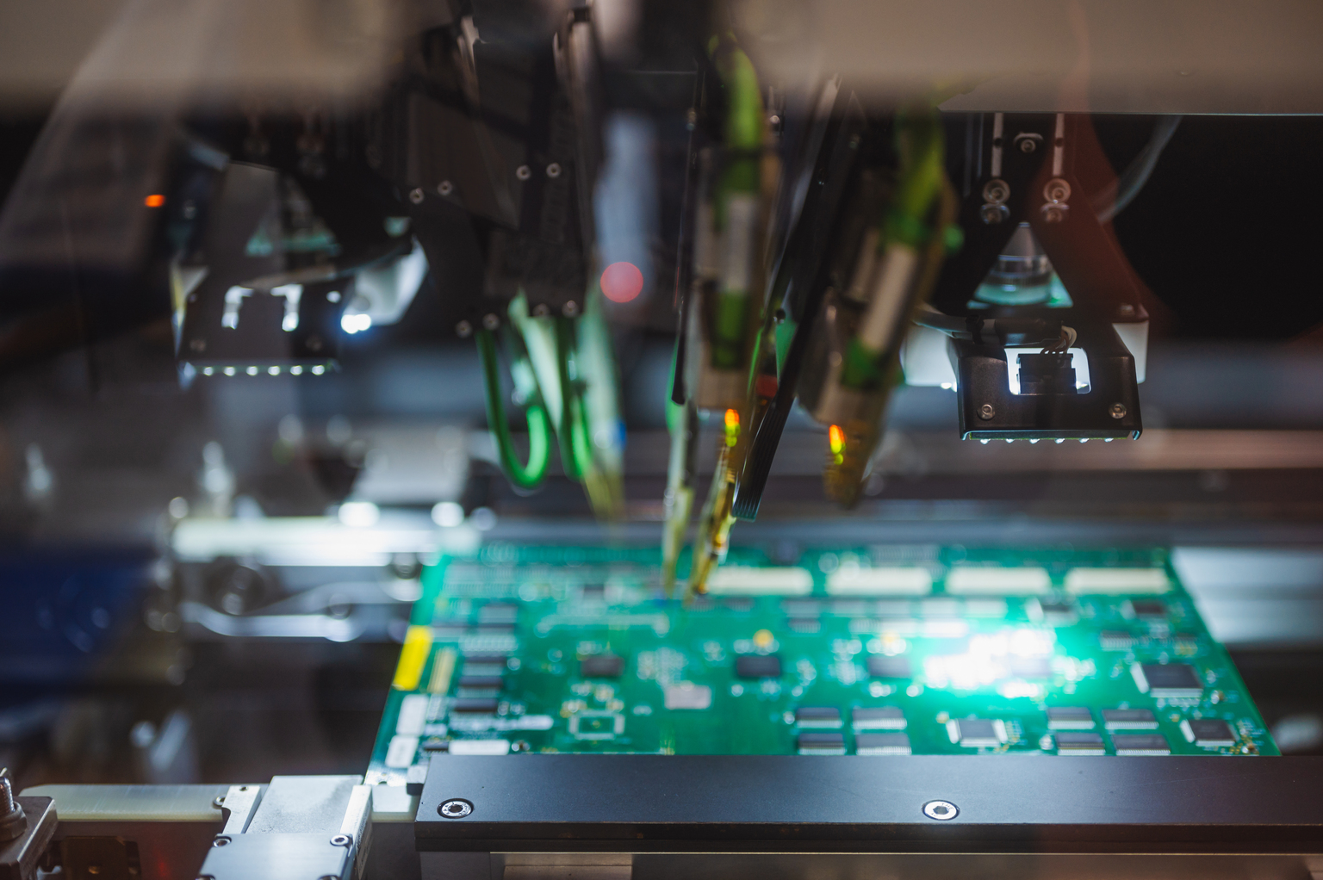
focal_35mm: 50
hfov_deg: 39.6
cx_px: 662
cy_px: 440
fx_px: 1836
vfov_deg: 27.0
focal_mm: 50
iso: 450
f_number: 1.8
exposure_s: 1/250
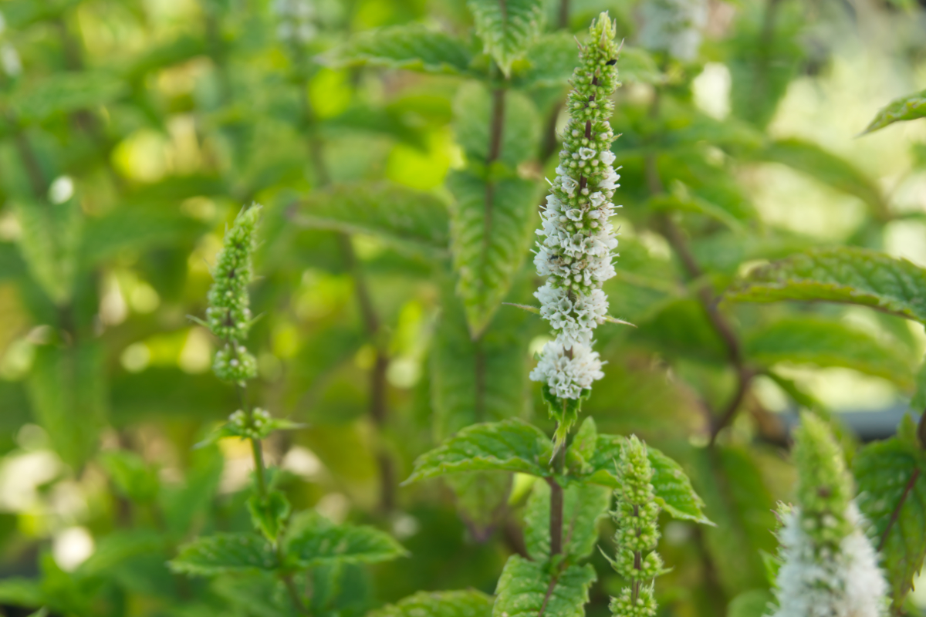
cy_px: 308
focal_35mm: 82
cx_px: 463
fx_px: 2122
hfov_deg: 24.6
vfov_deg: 16.6
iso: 200
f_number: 8
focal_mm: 55
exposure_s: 1/100
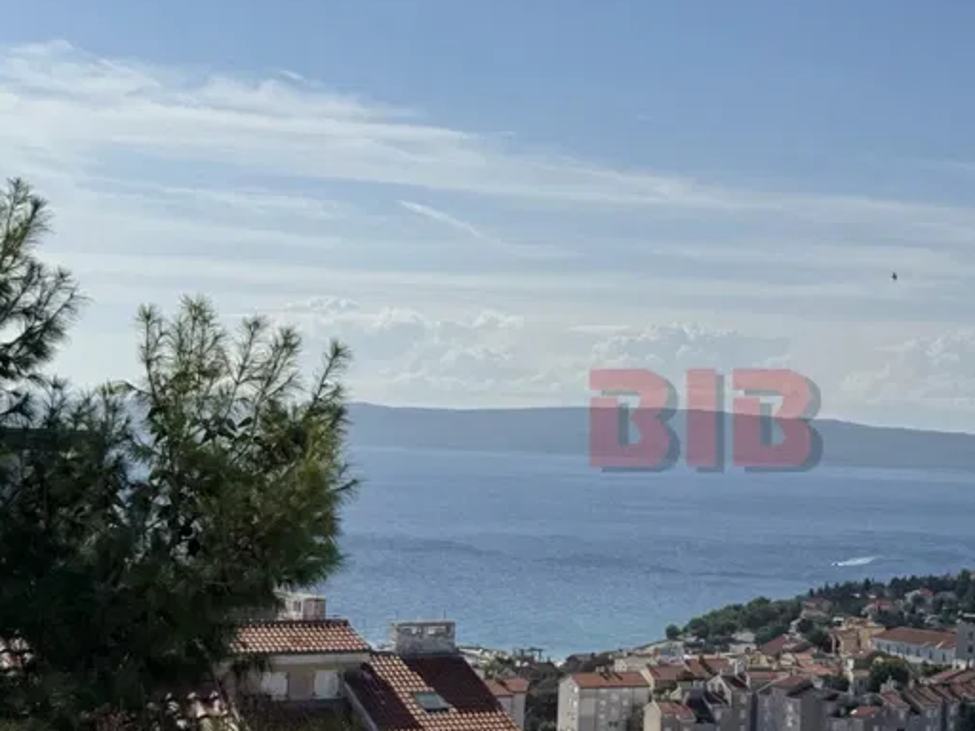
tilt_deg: +0.6
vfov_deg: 19.6
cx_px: 706
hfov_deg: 25.7
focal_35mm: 75
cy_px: 421
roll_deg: -1.8
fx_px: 2112
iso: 64
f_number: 1.78
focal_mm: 6.76
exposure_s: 1/12500
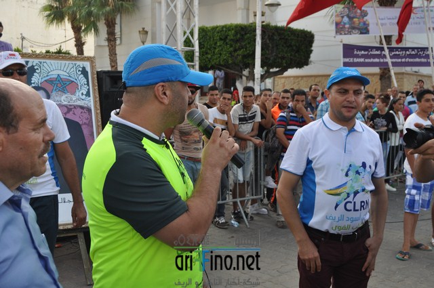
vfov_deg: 31.8
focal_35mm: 42
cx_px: 217
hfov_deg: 46.5
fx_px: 506
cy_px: 144
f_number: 7.1
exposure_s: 1/250
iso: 200
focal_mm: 28
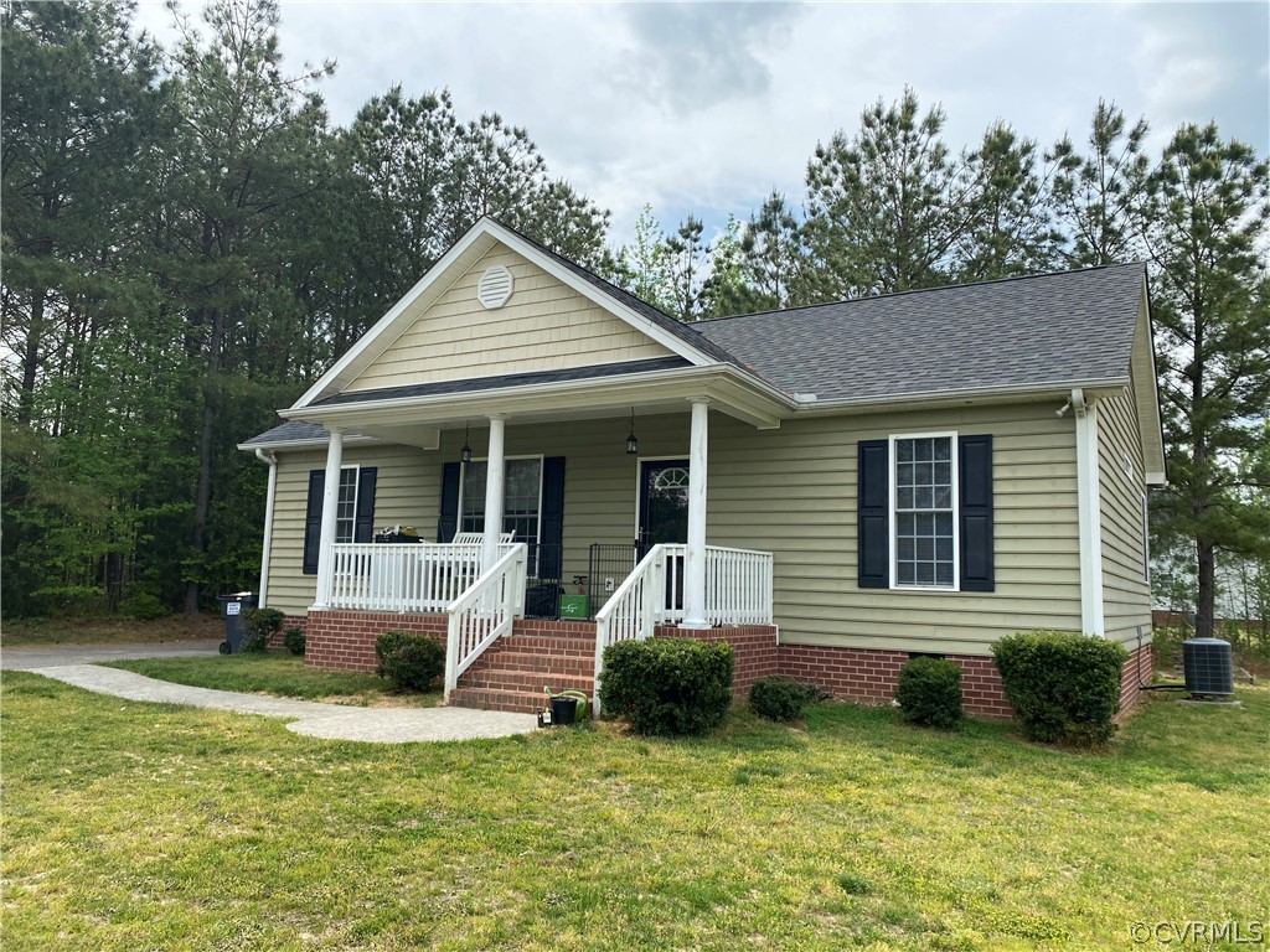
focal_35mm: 26
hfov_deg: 67.3
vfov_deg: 53.1
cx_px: 635
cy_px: 476
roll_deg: -1.8
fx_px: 954
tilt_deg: +6.3
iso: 32
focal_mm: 4.25
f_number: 1.8
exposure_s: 1/1727
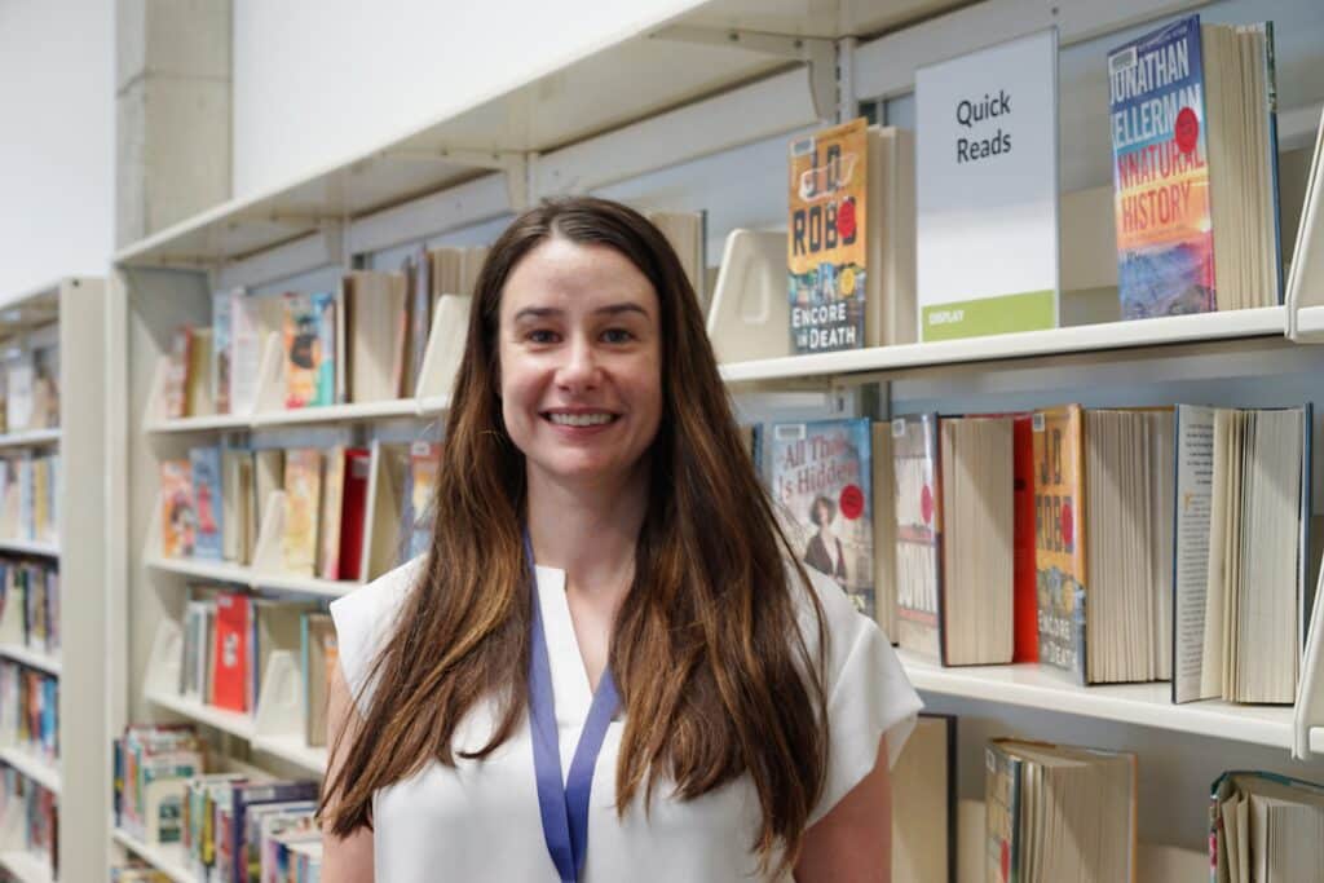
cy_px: 442
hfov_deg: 36.2
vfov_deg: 24.6
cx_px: 662
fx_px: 2023
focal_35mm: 55
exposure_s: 1/3
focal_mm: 55
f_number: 8
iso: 125
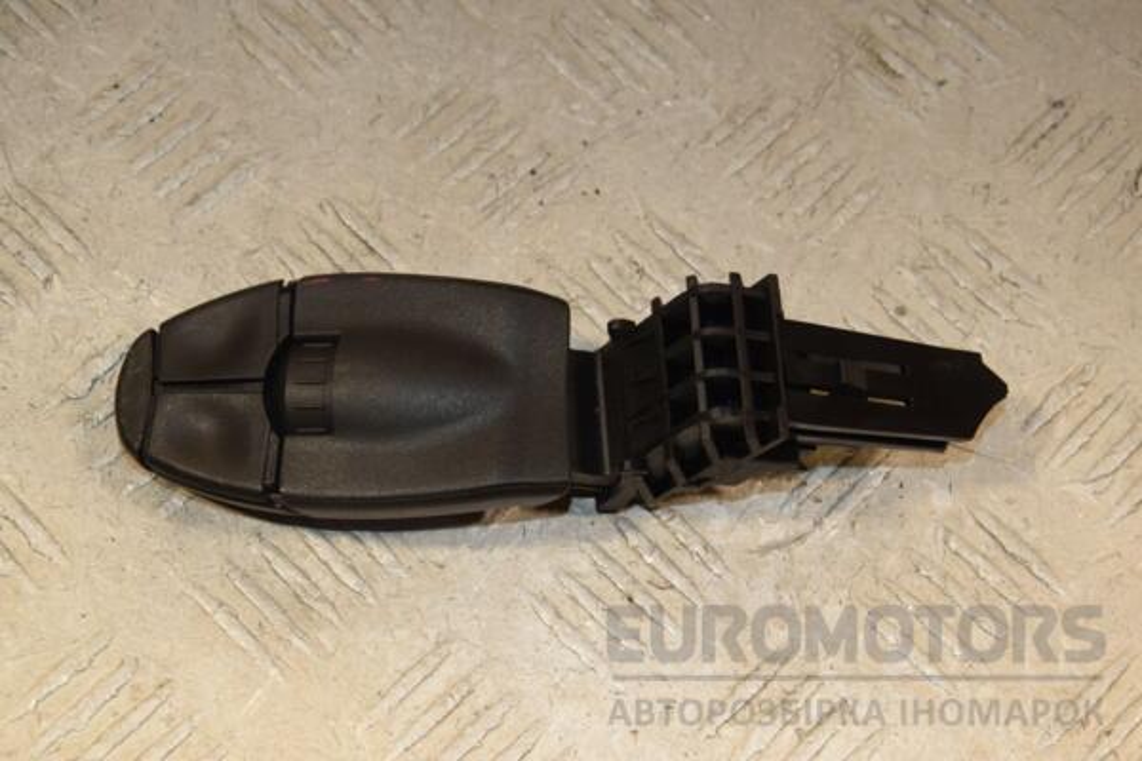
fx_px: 2474
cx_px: 571
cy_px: 380
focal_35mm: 78
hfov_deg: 26.0
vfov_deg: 17.5
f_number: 7.1
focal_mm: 52
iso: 800
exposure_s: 1/200
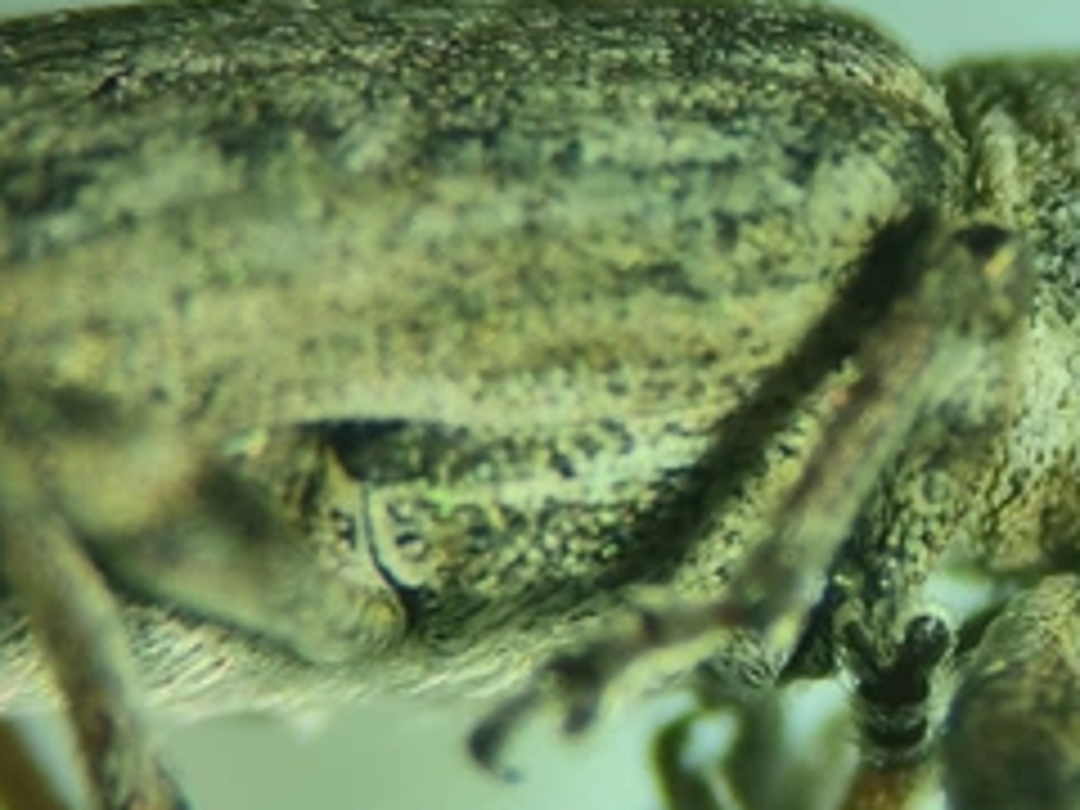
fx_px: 2246
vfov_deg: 20.4
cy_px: 479
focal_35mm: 72
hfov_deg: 27.0
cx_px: 608
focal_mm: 5.9
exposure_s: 1/50
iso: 25
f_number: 2
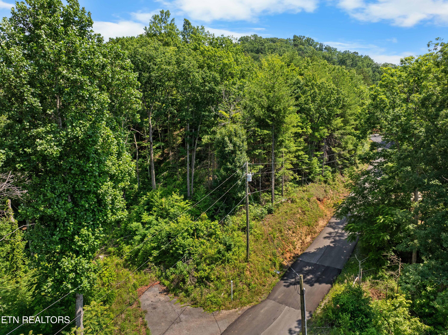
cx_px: 224
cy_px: 168
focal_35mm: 24
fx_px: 310
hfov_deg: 71.6
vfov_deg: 56.8
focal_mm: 12.29
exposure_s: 1/50
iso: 120
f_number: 2.8
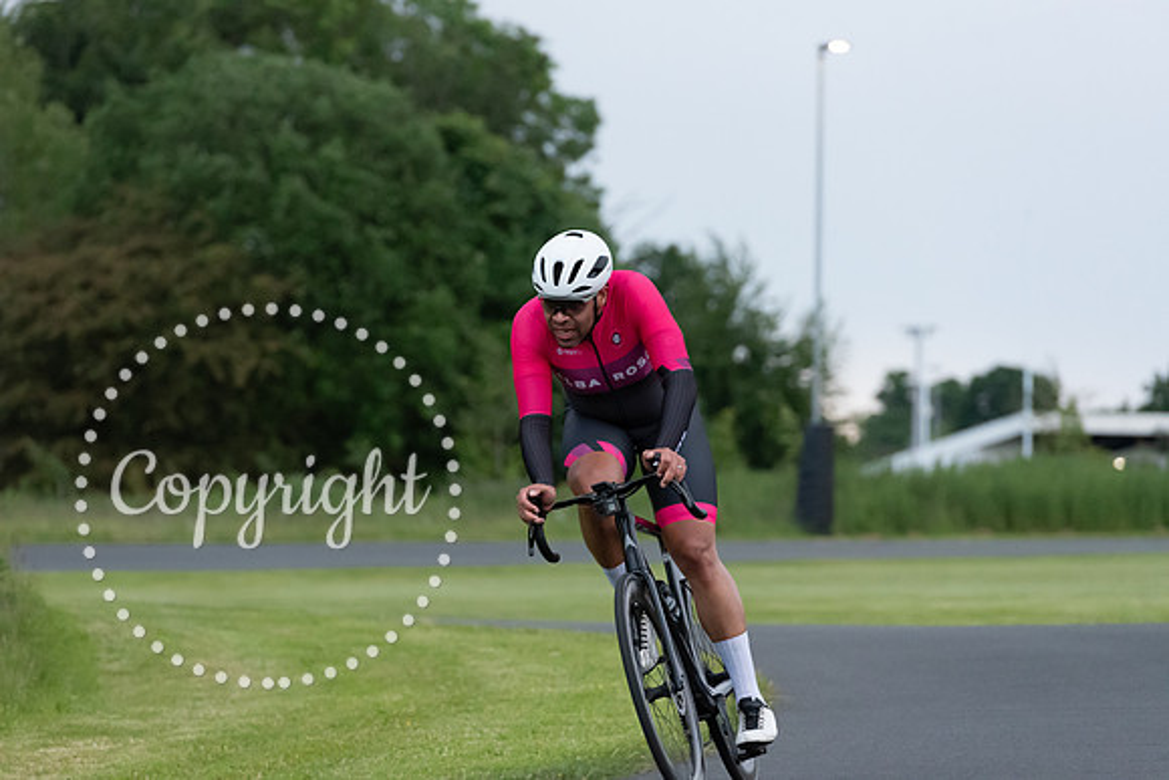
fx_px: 6333
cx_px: 584
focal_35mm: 195
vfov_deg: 7.0
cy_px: 390
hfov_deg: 10.5
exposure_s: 1/640
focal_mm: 195
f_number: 5
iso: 8000
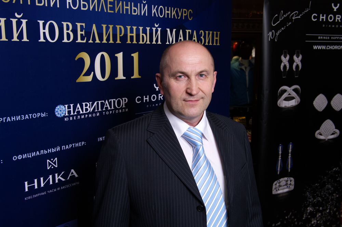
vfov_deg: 34.1
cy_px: 114
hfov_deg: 49.6
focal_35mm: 39
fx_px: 370
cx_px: 171
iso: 200
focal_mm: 26
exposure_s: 1/60
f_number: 8
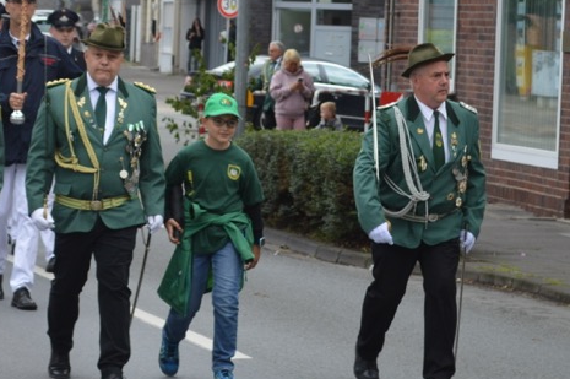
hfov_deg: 10.8
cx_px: 140
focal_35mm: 190
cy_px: 55
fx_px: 3005
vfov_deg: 7.2
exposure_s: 1/160
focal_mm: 46
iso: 100
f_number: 6.3
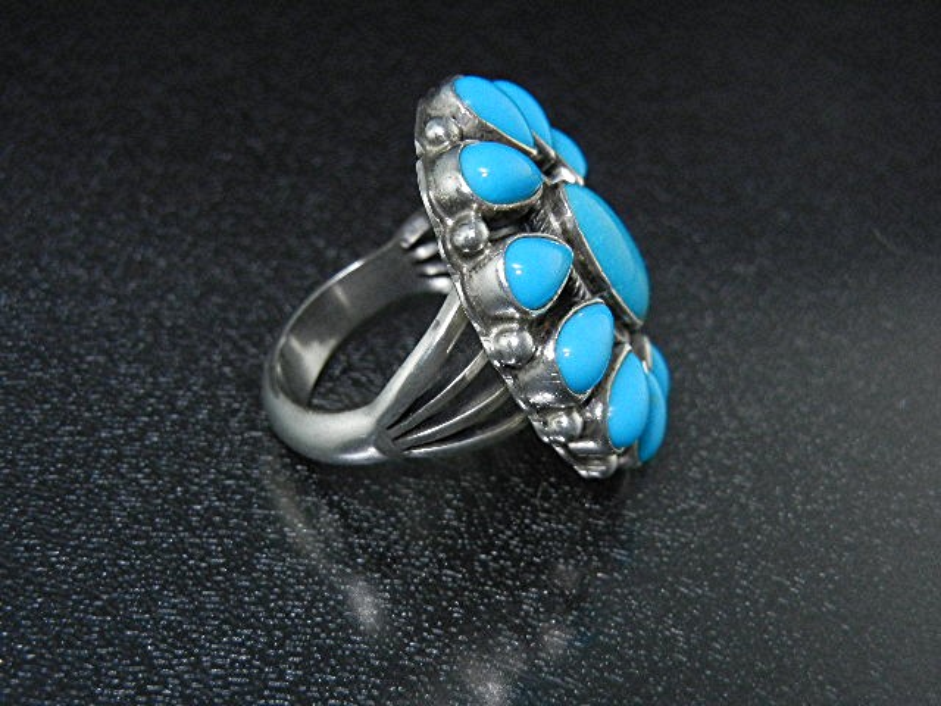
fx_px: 1604
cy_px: 353
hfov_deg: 32.7
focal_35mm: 59
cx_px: 470
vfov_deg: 24.8
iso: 735
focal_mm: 10.6
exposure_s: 1/30
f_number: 8
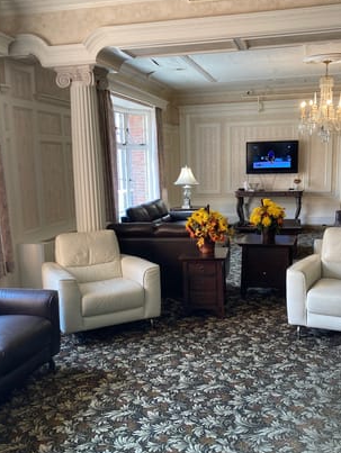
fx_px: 485
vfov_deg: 50.0
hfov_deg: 38.7
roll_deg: +2.0
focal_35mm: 37
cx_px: 177
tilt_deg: -9.6
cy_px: 256
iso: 80
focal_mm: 3.99
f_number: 1.8
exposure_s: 1/60
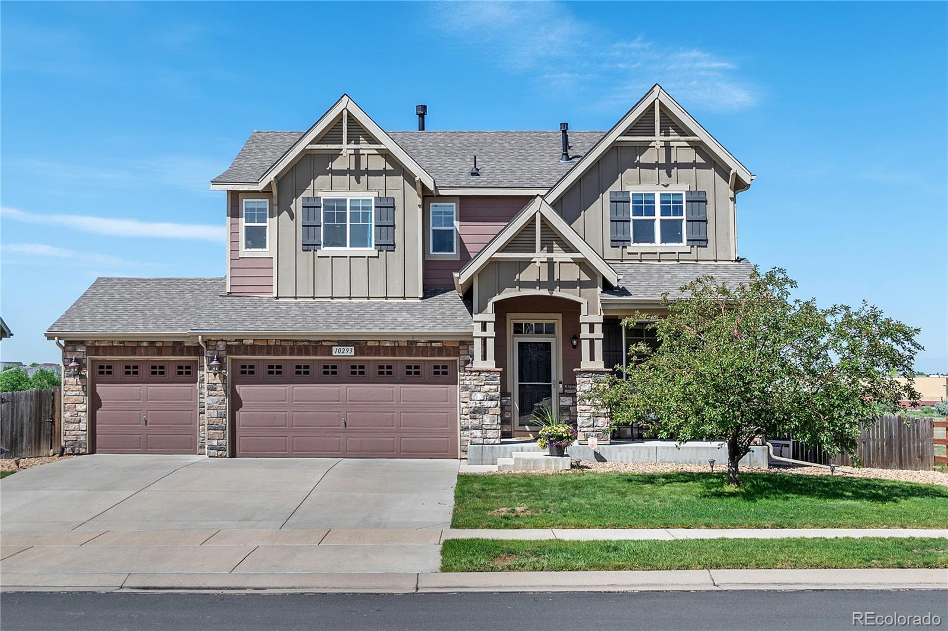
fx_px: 1185
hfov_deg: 43.6
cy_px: 316
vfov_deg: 29.9
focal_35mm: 45
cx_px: 474
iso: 100
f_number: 8
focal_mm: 30
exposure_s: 1/1600
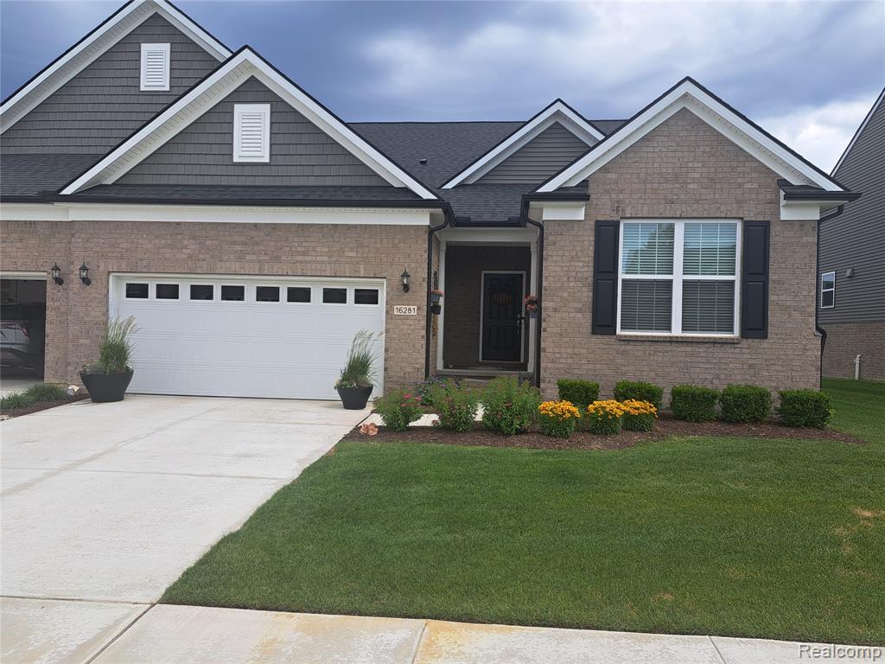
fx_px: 614
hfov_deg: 71.6
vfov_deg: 56.8
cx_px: 442
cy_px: 332
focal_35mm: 24
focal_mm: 5.23
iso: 50
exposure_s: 1/547
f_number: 1.8
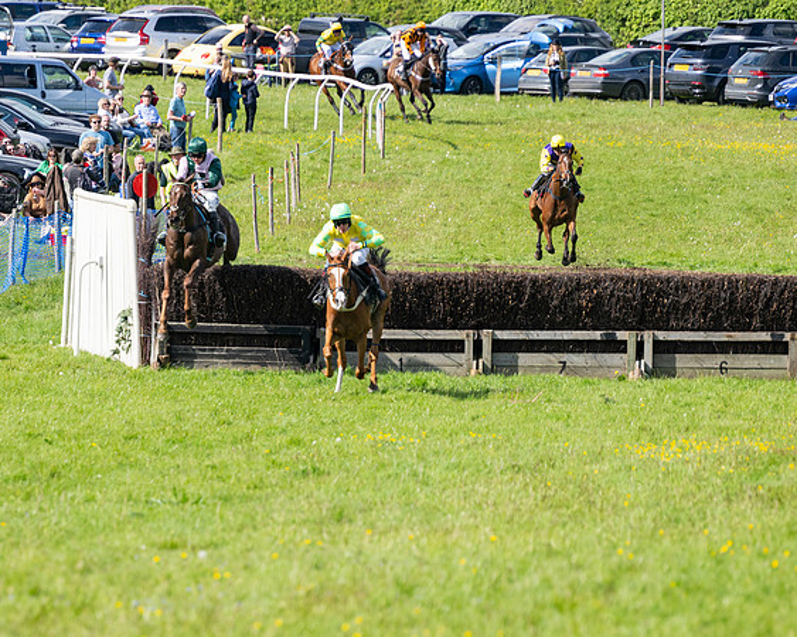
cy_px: 318
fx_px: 9166
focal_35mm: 389
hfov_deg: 5.0
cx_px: 318
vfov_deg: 4.0
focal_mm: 230
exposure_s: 1/1600
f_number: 4
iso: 200
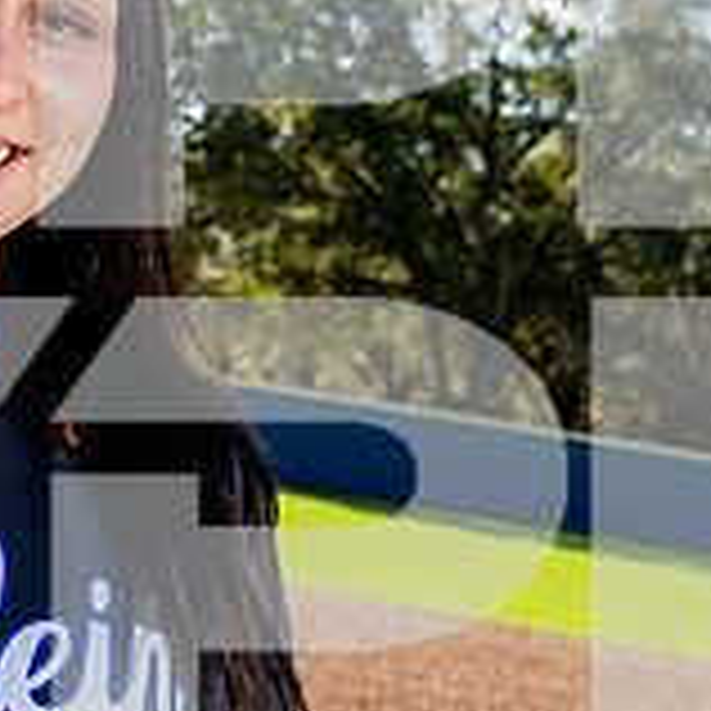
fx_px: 2533
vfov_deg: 15.9
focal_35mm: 109
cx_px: -36
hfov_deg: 15.6
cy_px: 538
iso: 100
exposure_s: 1/250
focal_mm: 35
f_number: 7.1
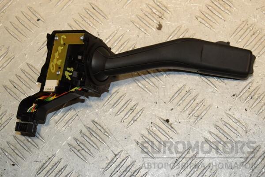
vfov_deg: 17.5
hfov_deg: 26.0
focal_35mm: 78
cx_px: 132
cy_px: 88
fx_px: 574
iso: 800
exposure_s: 1/200
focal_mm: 52
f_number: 9
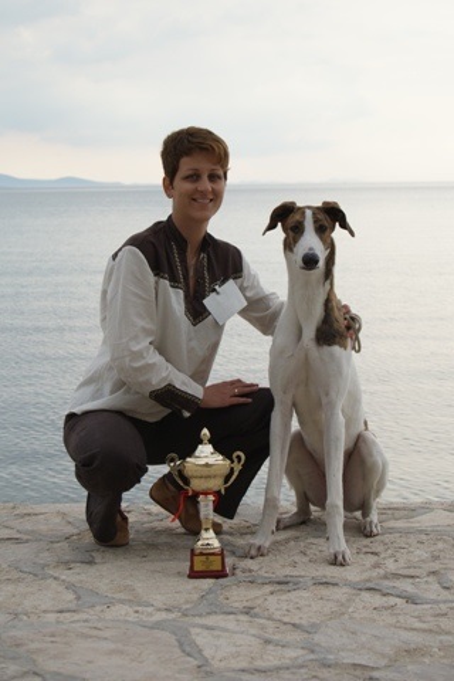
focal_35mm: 75
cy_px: 340
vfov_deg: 27.0
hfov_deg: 18.2
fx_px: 1419
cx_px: 227
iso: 100
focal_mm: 50
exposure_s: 1/160
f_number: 8
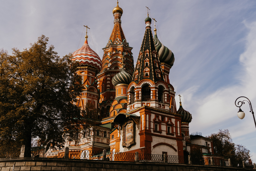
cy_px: 86
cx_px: 128
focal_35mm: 35
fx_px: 249
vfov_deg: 37.9
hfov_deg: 54.4
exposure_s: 1/500
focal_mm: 35
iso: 100
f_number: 4
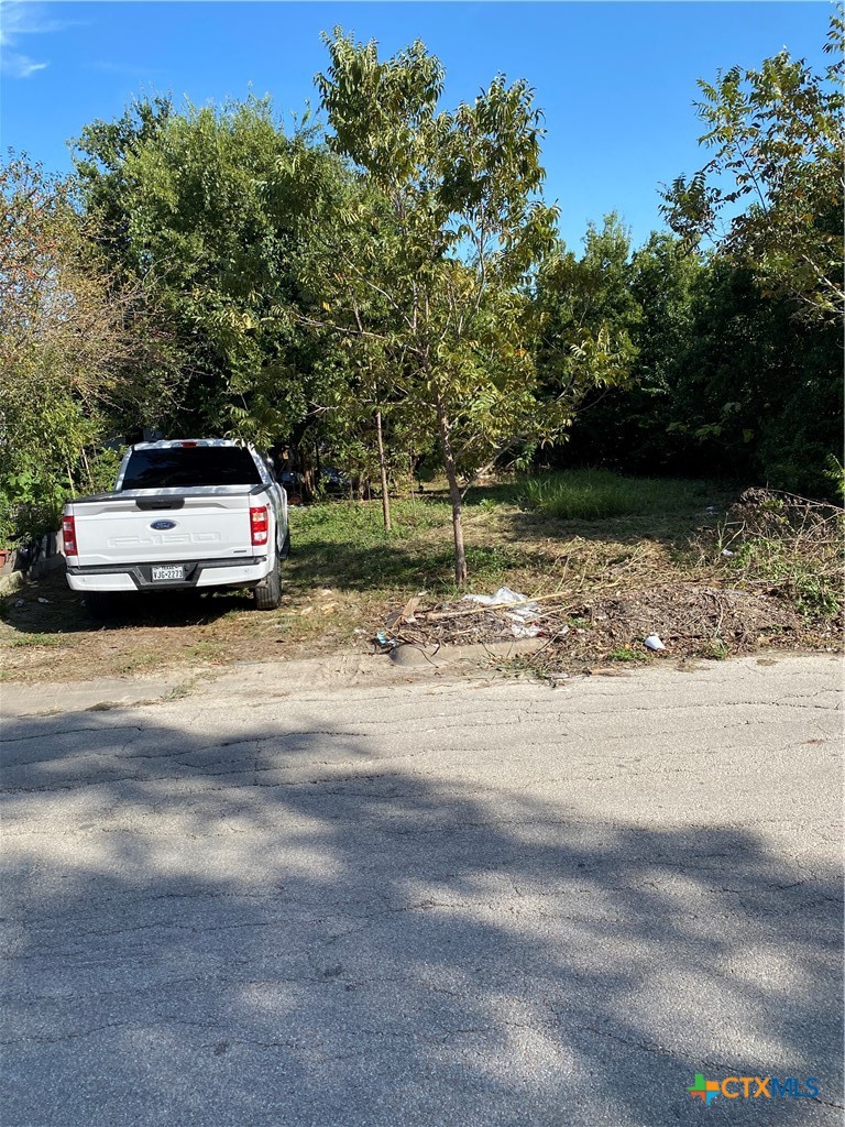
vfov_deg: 67.3
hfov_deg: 53.1
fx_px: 846
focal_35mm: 26
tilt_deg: -8.1
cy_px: 564
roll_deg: +5.8
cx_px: 422
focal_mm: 4.25
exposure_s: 1/1653
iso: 32
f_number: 1.8
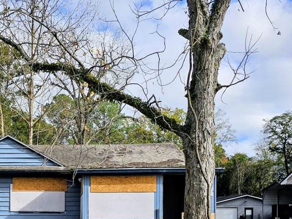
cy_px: 220
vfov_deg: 27.4
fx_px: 422
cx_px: 65
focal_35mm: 50
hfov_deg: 37.1
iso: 10
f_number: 1.7
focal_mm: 6.3
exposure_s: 1/657
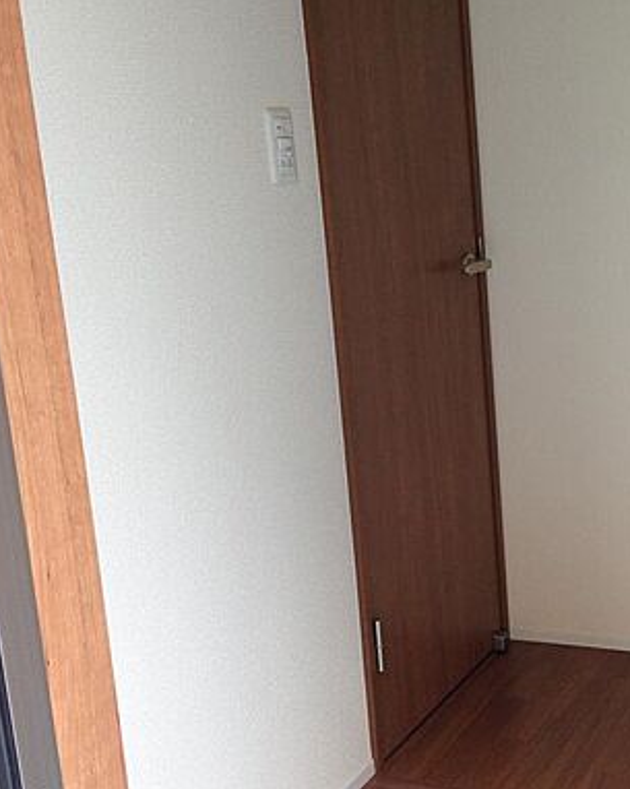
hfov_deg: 27.0
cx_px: 574
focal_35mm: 54
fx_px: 1260
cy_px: 394
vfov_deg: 34.8
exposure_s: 1/120
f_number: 2.4
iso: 64
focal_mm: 4.13
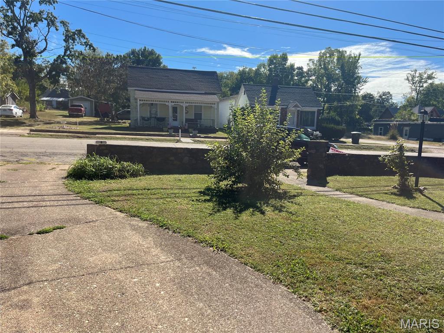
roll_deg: -3.2
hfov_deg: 67.3
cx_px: 222
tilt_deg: -8.4
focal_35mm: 26
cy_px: 166
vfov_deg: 53.1
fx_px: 333
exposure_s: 1/2899
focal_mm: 5.1
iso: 50
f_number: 1.6
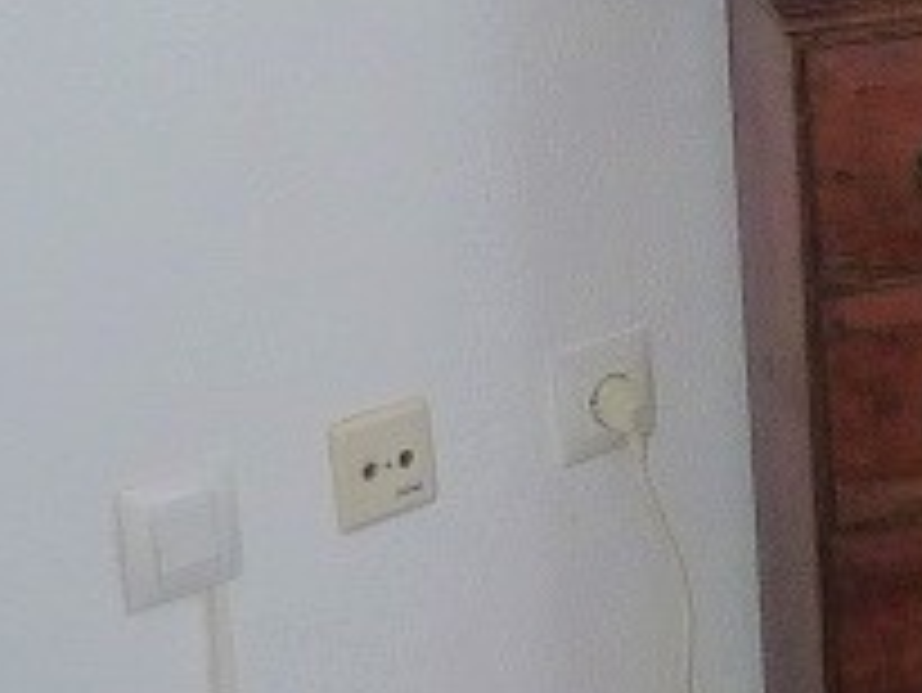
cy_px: -202
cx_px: 1718
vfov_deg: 9.2
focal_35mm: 158
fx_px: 4211
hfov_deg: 11.5
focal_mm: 4.5
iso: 125
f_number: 2.8
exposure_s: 1/60
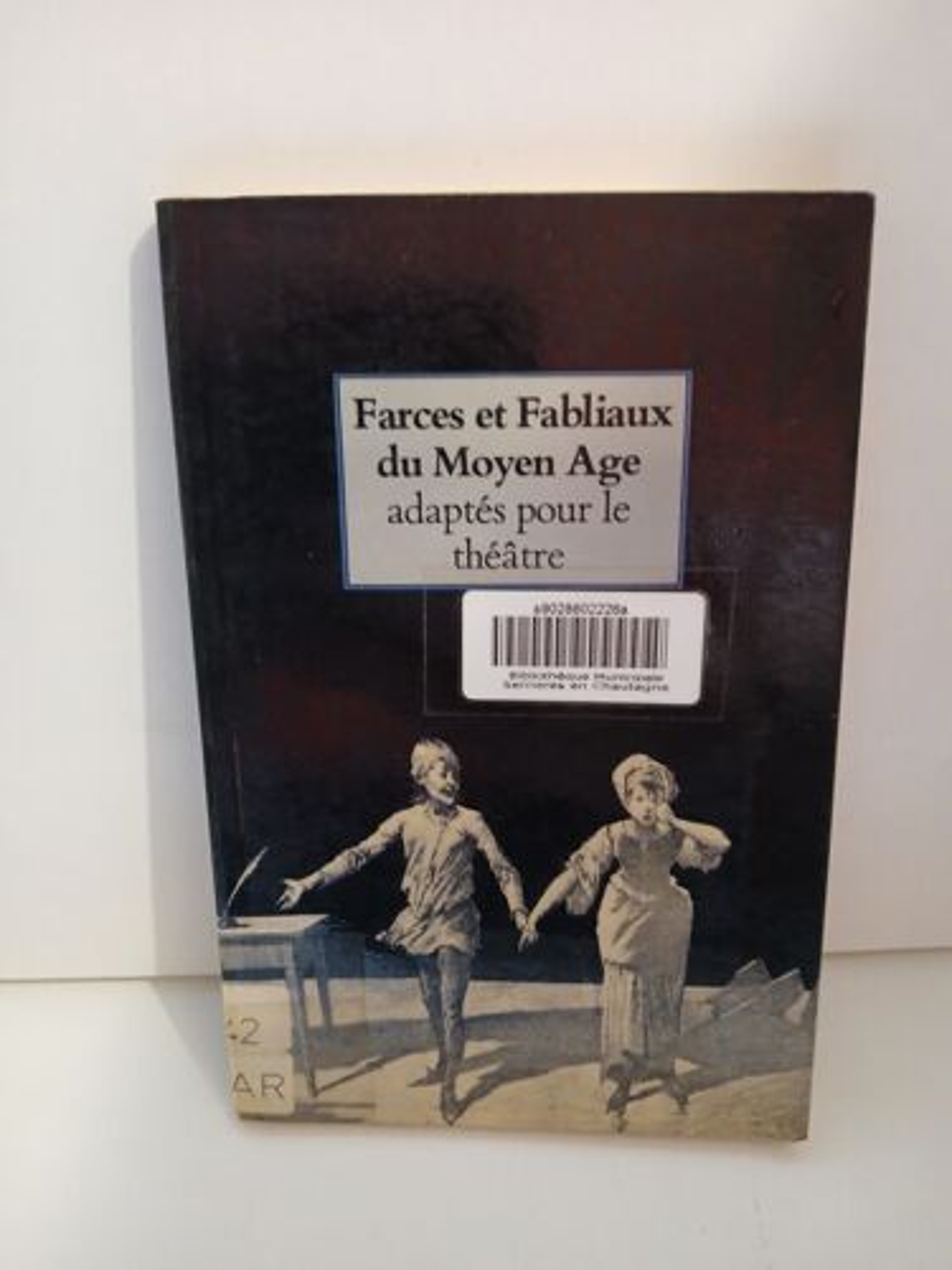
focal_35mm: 26
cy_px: 635
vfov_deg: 67.3
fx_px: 953
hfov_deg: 53.1
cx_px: 476
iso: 400
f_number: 1.8
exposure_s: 1/20
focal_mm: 3.98
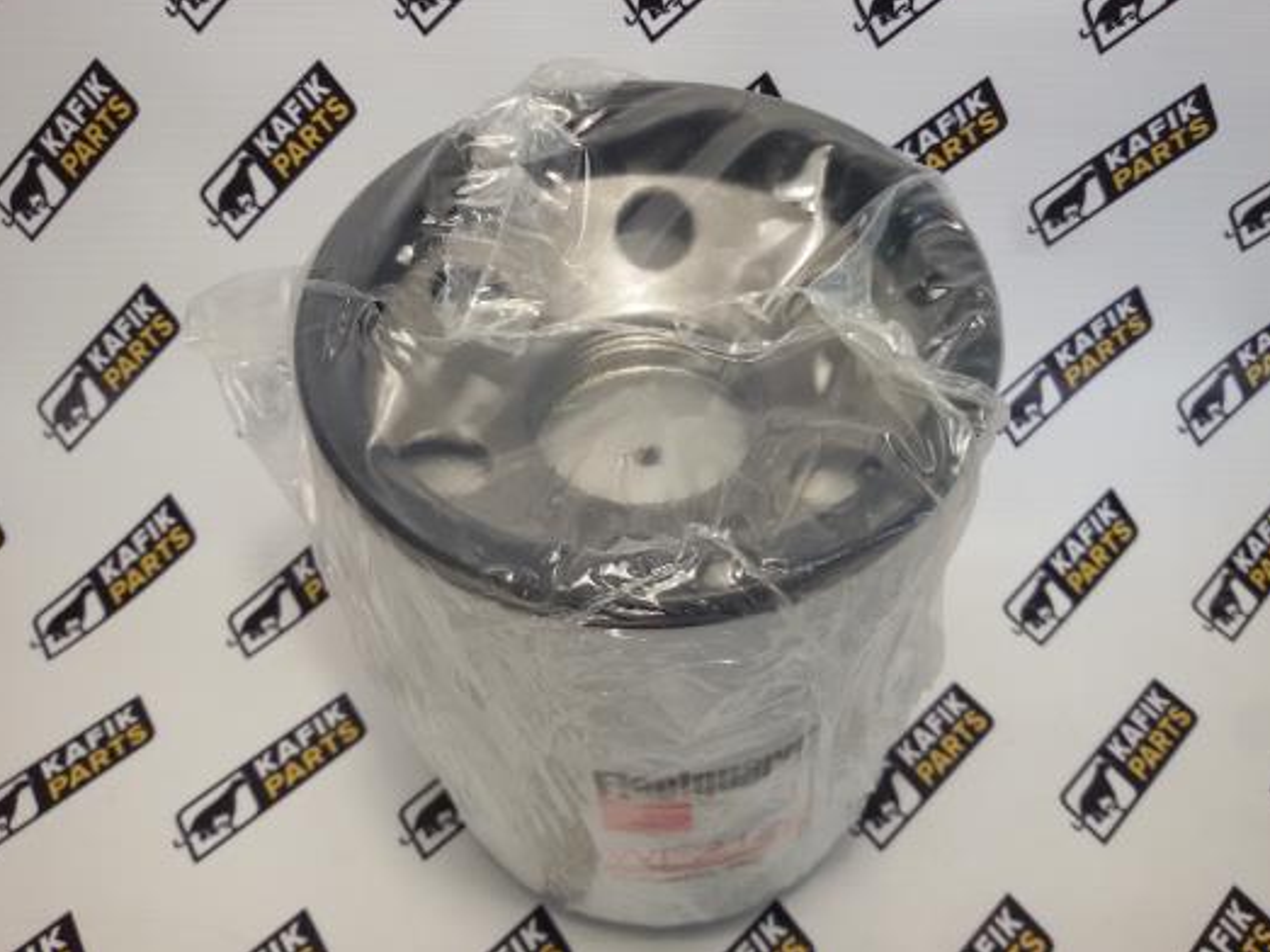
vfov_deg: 44.1
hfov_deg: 56.8
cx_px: 641
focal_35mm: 32
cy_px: 465
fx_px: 1174
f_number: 2.4
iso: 40
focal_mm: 2.93
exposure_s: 1/33
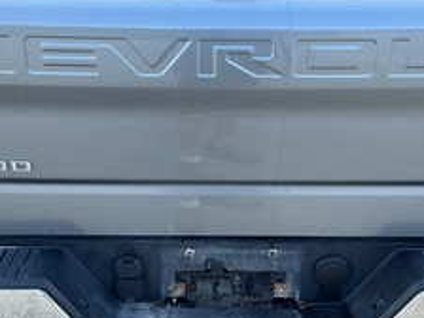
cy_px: 144
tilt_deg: -23.1
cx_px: 225
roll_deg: -1.7
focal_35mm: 50
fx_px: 612
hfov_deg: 38.2
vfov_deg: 29.1
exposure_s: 1/152
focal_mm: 3
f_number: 1.8
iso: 20
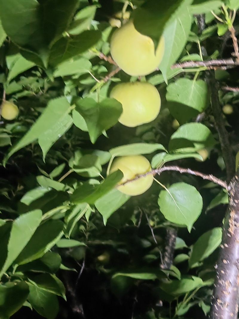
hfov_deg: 28.6
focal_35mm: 51
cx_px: 120
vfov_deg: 37.5
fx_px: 470
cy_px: 160
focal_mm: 5.52
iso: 2500
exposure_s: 1/20
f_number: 1.9
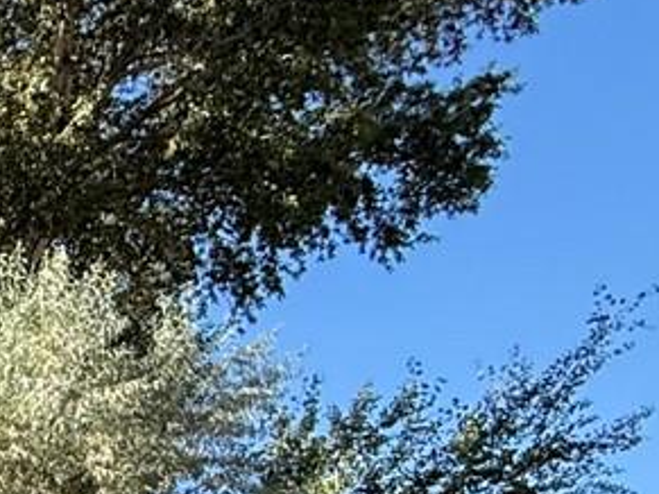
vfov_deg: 17.5
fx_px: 1465
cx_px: -693
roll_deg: +0.1
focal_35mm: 77
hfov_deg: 17.4
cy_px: 709
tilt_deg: +6.2
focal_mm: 2.22
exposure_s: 1/619
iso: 64
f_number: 2.2
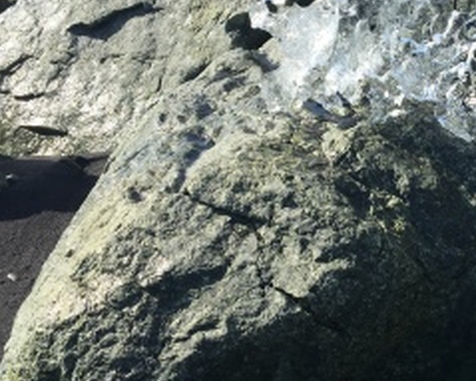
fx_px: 915
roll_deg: -6.2
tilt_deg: -21.1
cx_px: 419
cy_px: 126
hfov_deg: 28.2
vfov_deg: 23.4
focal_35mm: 65
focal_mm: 4.15
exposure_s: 1/1166
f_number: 2.2
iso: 25
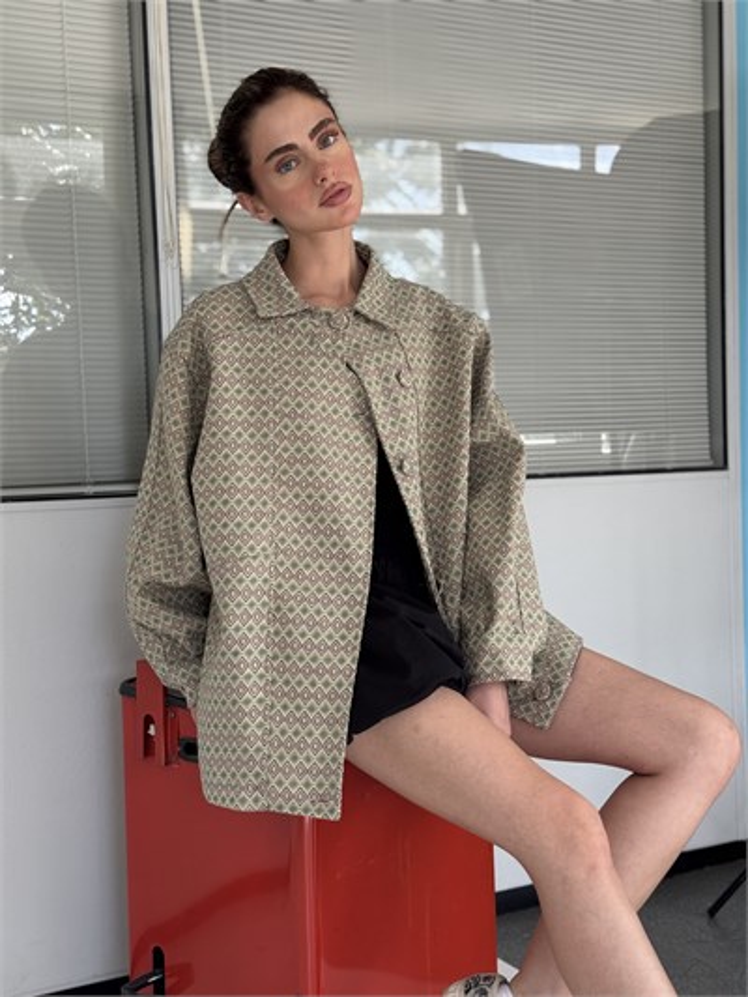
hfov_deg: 30.3
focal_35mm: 48
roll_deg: +1.5
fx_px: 1382
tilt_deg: -2.4
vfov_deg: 39.6
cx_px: 374
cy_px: 498
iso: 64
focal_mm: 6.76
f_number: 1.78
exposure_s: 1/225
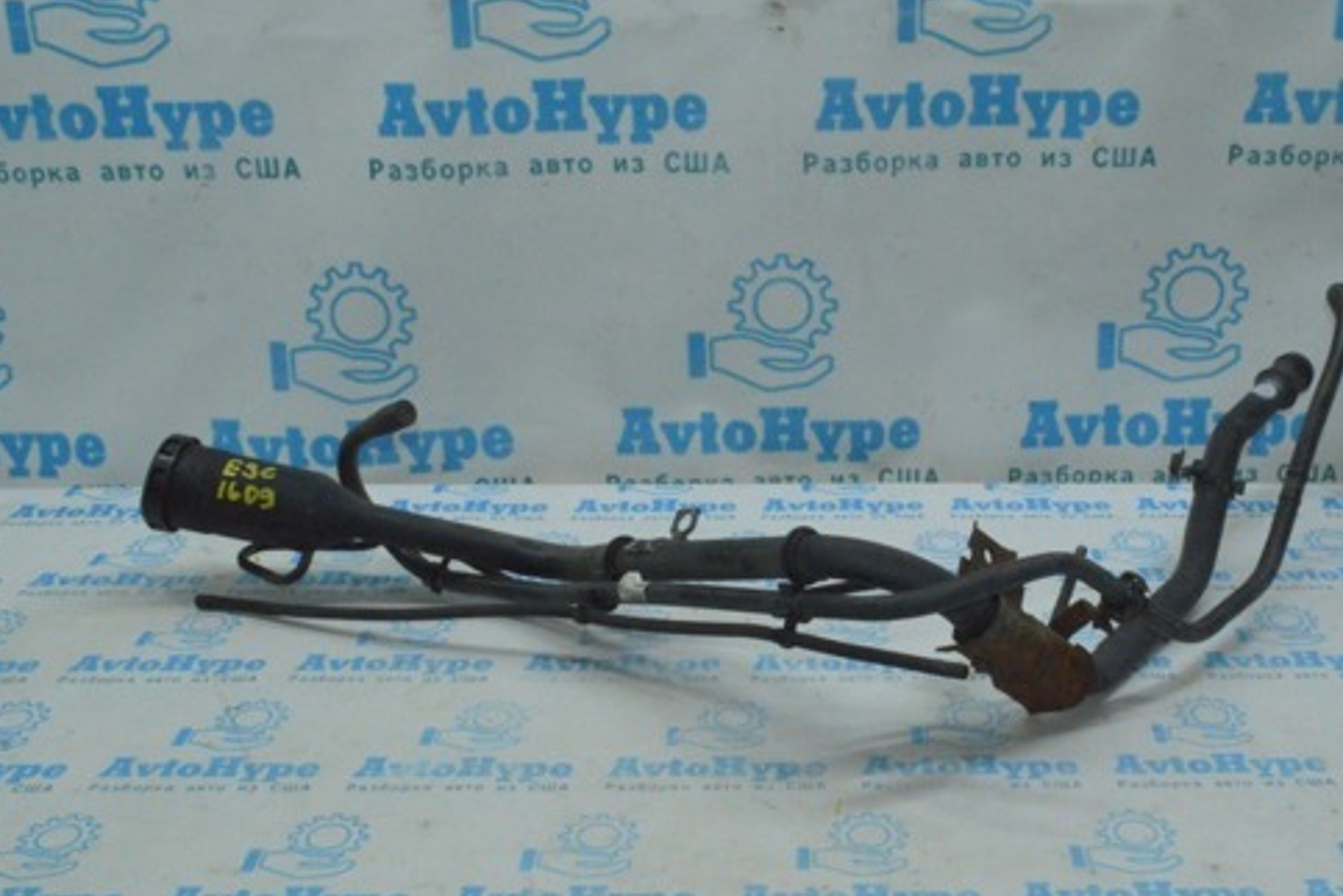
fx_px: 1703
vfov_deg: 29.4
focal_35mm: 46
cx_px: 809
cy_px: 380
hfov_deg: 42.8
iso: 6400
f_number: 25
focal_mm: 23
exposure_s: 1/60
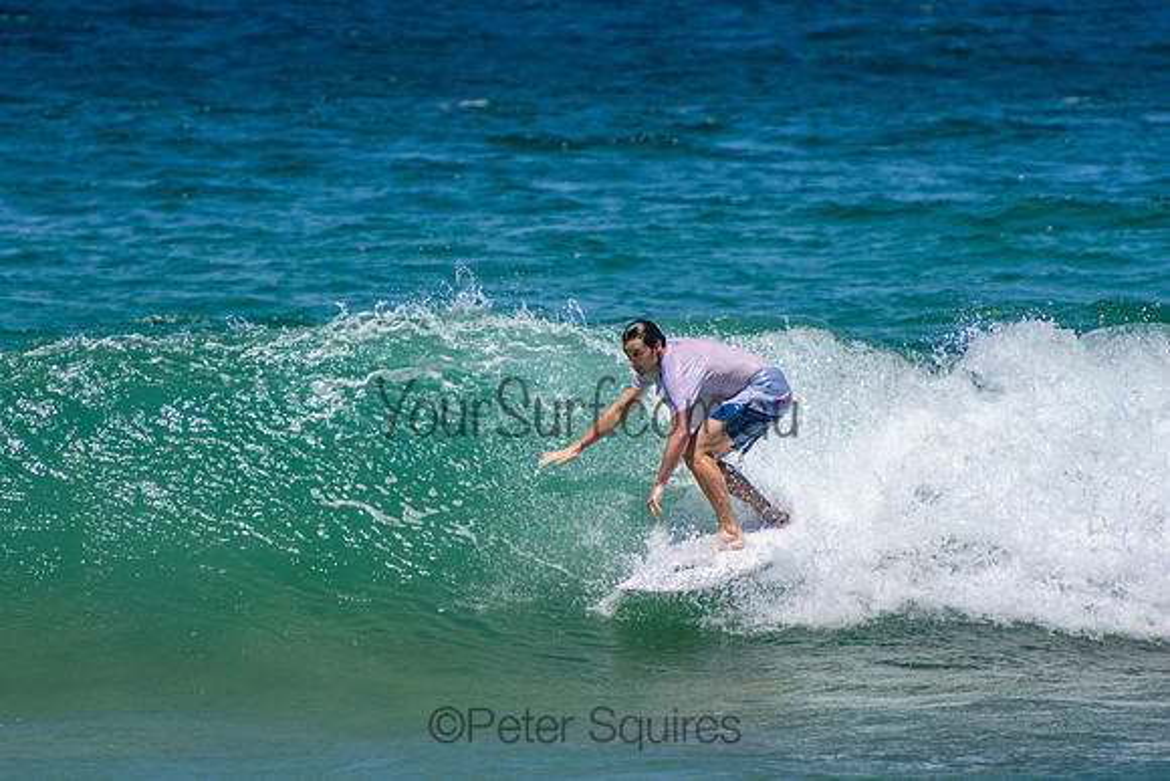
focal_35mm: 600
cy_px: 390
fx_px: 19504
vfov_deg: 2.3
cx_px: 585
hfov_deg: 3.4
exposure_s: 1/2000
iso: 250
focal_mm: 400
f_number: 5.6
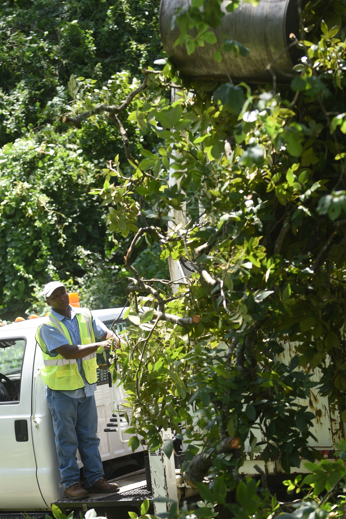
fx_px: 2147
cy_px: 285
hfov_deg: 9.2
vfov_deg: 13.8
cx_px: 105
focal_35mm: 149
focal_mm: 95
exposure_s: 1/1000
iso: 250
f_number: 2.8
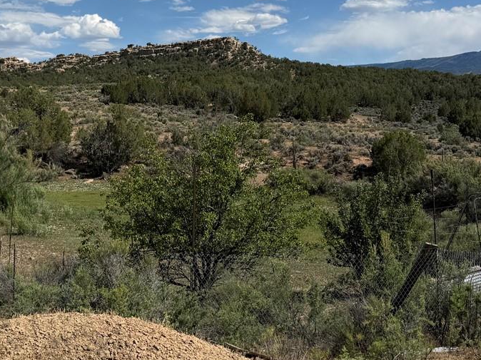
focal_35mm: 57
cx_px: 98
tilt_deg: +0.2
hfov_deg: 32.9
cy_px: 120
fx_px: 792
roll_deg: +1.6
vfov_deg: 25.5
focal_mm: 6.76
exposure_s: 1/8130
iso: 80
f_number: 1.78
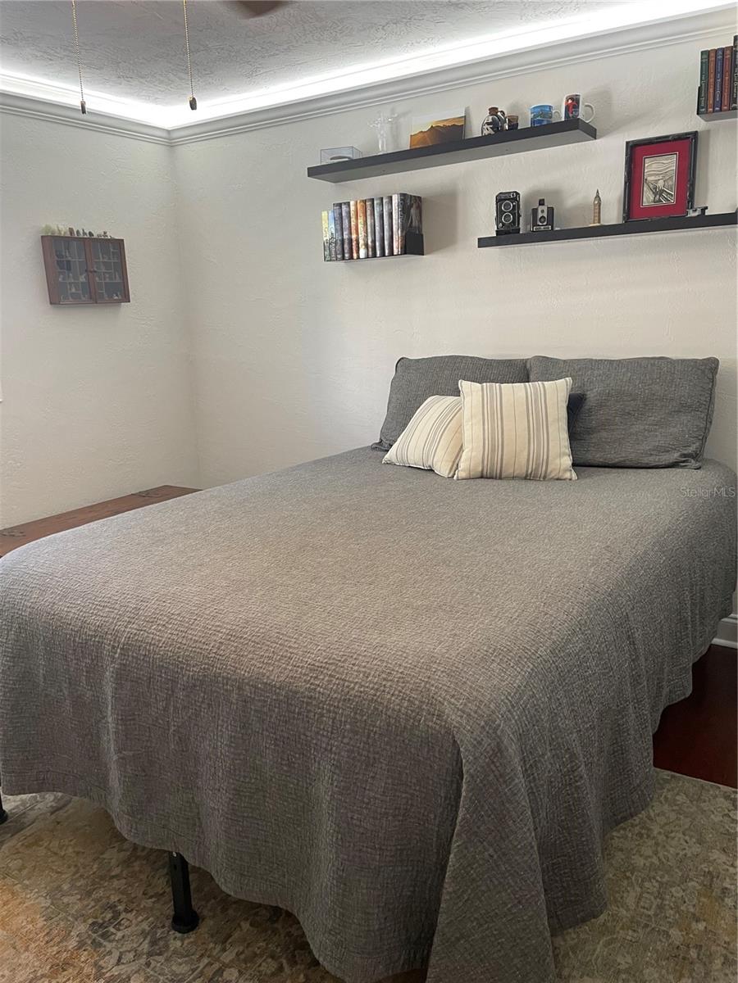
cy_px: 492
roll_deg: +2.2
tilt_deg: -13.5
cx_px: 369
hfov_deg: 53.1
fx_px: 739
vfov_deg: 67.3
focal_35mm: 26
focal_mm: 4.2
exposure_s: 1/60
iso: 160
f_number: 1.6
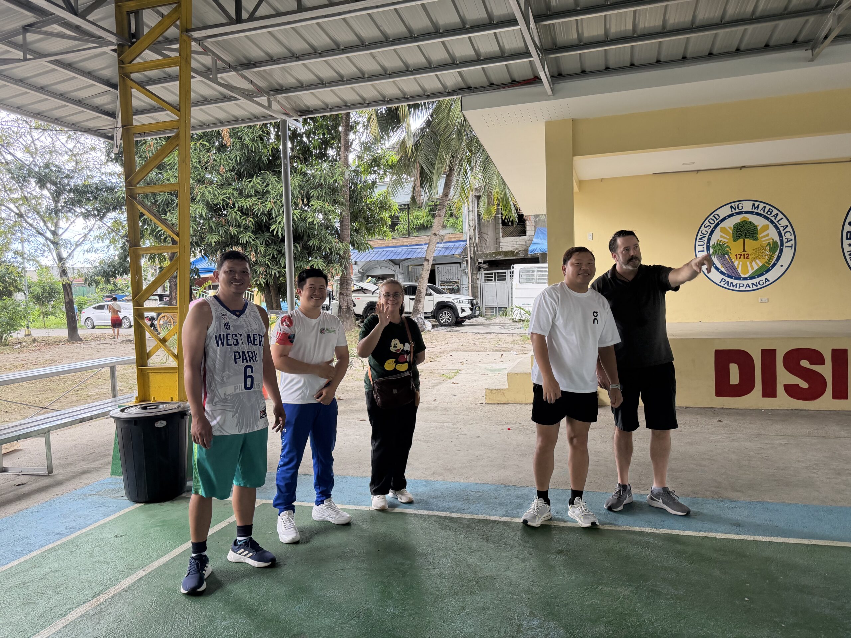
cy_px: 319
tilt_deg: -2.4
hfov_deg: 71.6
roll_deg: +2.8
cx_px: 426
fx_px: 590
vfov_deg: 56.8
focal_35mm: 24
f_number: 1.78
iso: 200
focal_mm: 6.76
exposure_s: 1/189
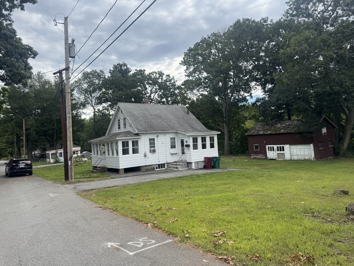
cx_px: 177
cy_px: 133
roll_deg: +3.4
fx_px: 245
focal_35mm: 24
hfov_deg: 71.6
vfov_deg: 56.8
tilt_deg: +0.9
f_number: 1.78
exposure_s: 1/2506
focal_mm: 6.76
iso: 80
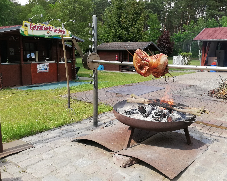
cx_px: 141
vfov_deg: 44.5
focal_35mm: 33
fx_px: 222
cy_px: 87
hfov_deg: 53.6
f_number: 2.2
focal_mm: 3.81
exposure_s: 1/369
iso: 50
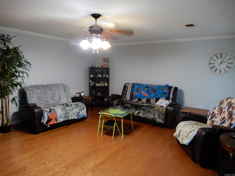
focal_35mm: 24
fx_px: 163
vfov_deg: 56.8
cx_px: 118
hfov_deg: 71.6
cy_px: 88
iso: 400
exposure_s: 1/15
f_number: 3.4
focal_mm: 4.3
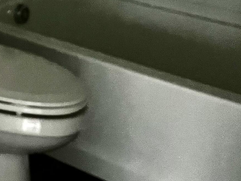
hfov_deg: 18.6
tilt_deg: -9.3
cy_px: -92
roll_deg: -0.7
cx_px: -153
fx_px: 620
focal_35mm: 89
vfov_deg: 15.3
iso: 1000
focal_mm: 5.1
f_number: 1.6
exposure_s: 1/30
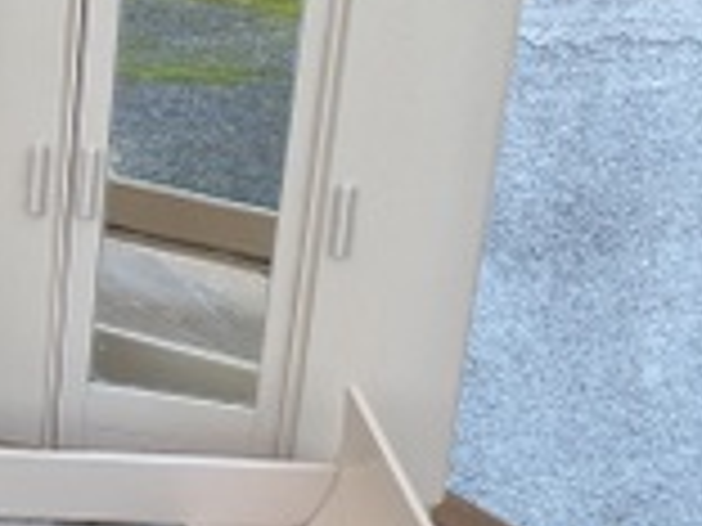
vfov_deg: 16.7
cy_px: 357
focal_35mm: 88
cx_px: -68
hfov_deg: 21.2
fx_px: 1785
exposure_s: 1/274
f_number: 1.89
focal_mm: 5.43
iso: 96
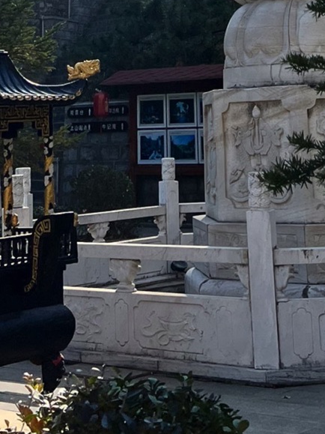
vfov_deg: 18.2
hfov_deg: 16.1
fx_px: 1152
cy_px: -272
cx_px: 180
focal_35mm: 92
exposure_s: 1/6579
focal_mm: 5.7
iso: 50
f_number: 1.5
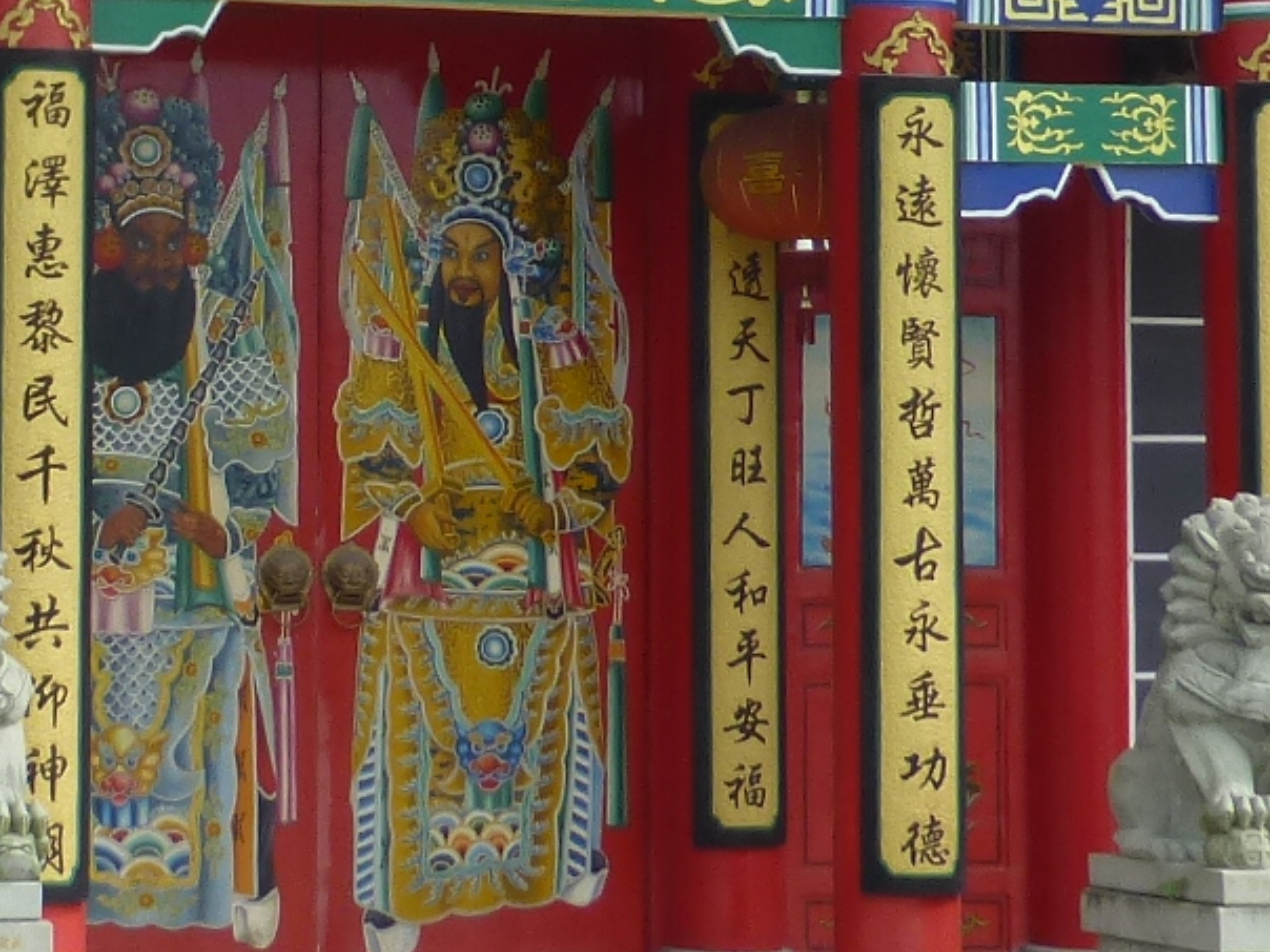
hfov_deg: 13.4
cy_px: -132
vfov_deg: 10.2
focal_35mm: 144
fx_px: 5283
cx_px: -183
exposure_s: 1/800
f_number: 3.7
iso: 100
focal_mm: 6.1
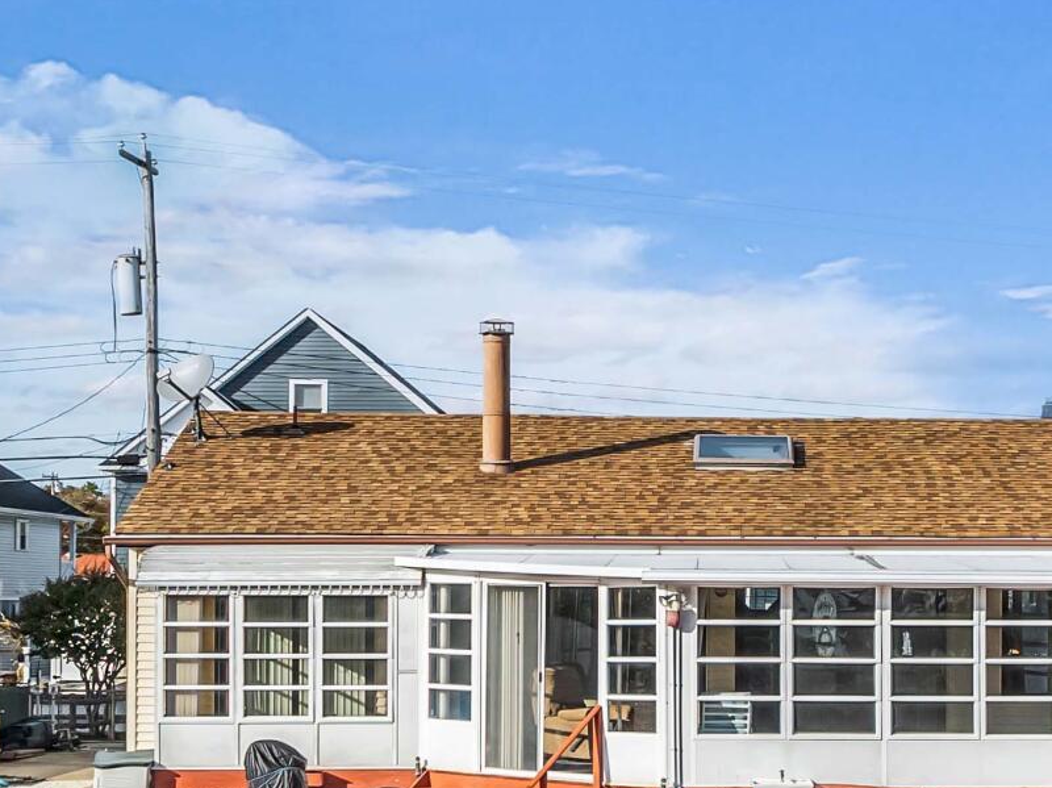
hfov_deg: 21.6
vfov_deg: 16.3
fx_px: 2734
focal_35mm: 90
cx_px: 805
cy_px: 589
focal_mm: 12.29
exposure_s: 1/240
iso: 120
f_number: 2.8
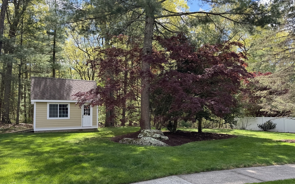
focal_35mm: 26
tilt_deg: +3.5
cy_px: 102
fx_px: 209
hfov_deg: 70.4
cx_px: 150
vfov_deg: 47.5
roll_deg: +2.1
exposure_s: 1/664
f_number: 1.78
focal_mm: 6.76
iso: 80
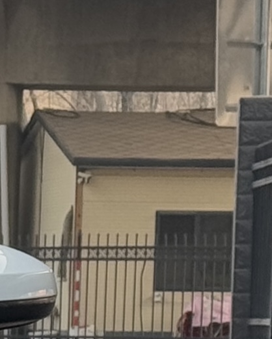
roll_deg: +0.2
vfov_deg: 5.7
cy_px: 518
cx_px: -629
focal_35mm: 336
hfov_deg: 4.4
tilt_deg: -3.1
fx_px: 3379
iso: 64
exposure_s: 1/121
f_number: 1.78
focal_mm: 6.76
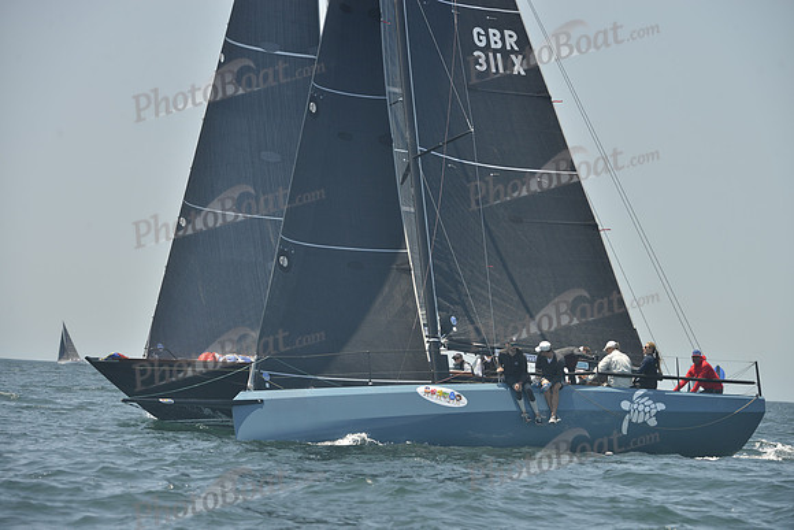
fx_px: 4412
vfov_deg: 6.9
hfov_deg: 10.3
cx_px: 397
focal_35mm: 200
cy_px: 265
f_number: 7.1
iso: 280
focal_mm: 200
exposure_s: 1/800
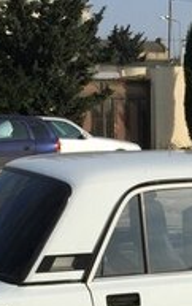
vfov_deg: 18.8
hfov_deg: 12.3
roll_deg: -2.1
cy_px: 365
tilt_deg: -15.4
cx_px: 195
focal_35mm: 105
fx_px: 877
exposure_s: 1/3597
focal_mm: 4.15
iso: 32
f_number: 2.2
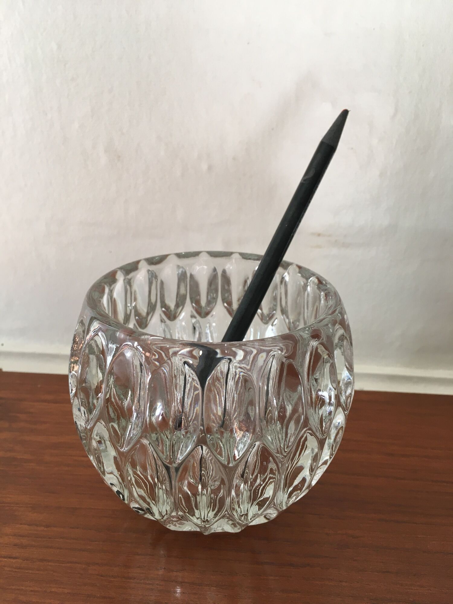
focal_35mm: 29
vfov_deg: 61.7
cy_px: 302
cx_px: 226
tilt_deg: -22.7
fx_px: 506
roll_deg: -0.9
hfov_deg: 48.2
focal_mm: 4.15
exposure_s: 1/33
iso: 40
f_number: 2.2
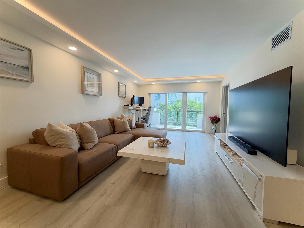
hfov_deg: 102.1
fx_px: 123
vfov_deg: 85.7
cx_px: 152
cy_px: 114
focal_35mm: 14
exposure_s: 1/120
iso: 80
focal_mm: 2.22
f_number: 2.2
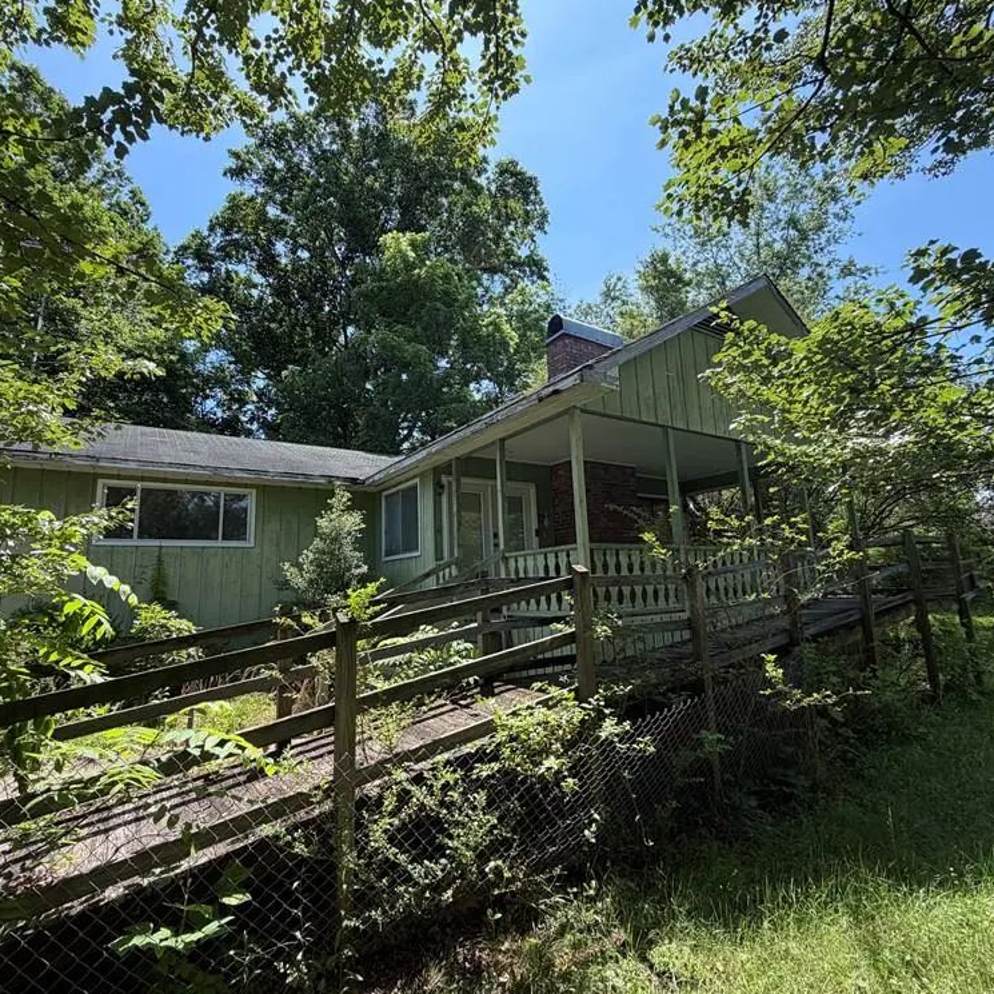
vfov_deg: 84.0
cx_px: 495
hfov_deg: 84.0
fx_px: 552
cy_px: 492
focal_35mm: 17
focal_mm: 2.22
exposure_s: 1/502
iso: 50
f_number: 2.2
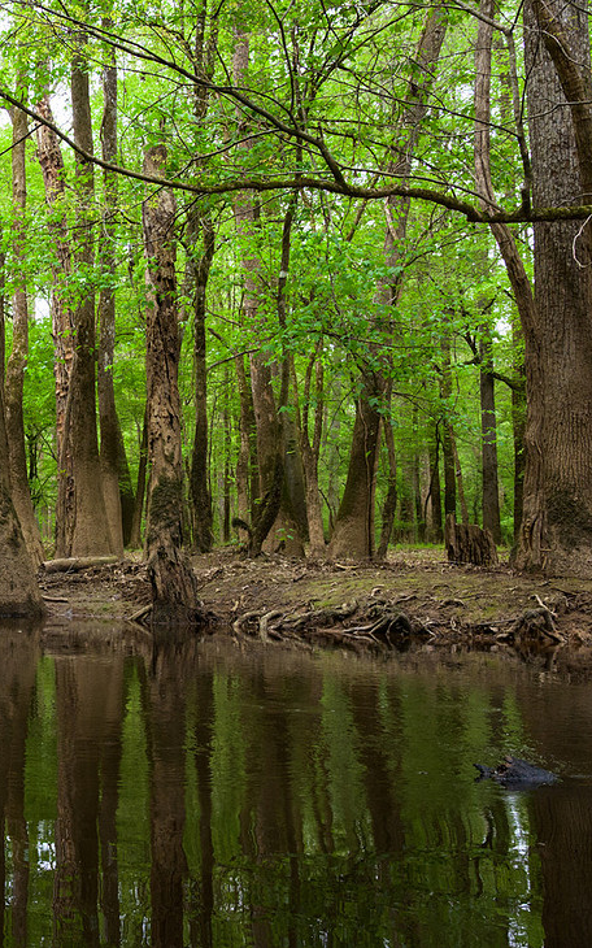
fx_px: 1162
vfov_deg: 44.4
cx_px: -81
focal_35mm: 45
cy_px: 474
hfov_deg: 26.1
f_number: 9
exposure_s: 1/250
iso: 1600
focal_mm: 28
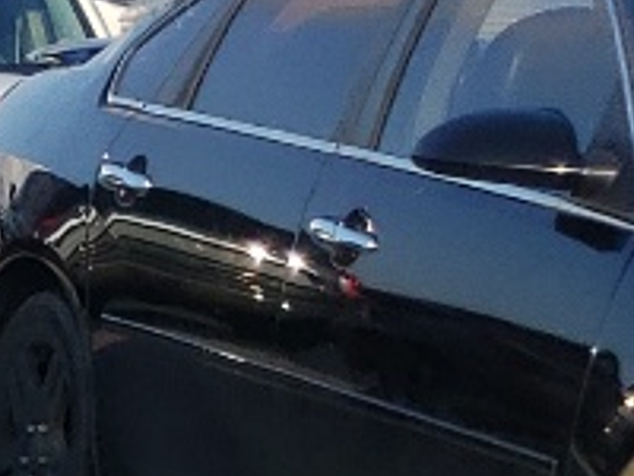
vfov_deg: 6.7
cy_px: 1257
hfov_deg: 7.8
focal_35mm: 208
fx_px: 3810
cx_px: -1465
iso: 50
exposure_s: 1/1429
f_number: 1.5
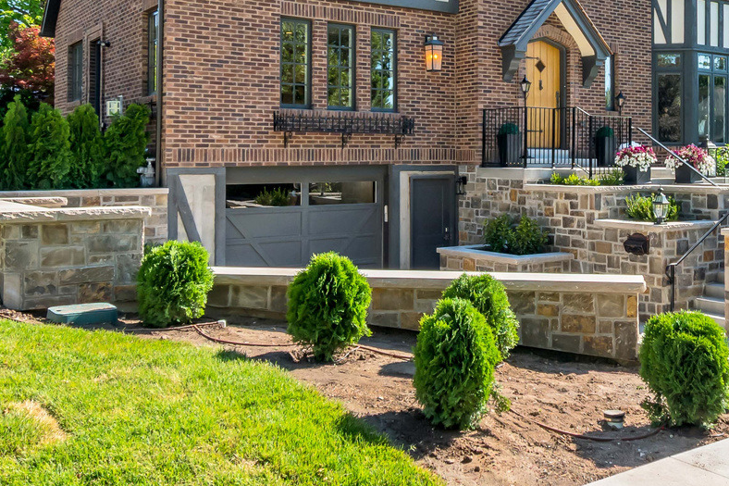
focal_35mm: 39
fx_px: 790
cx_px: 486
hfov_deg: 48.7
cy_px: 142
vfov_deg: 33.7
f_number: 5.6
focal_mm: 10
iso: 100
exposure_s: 1/500
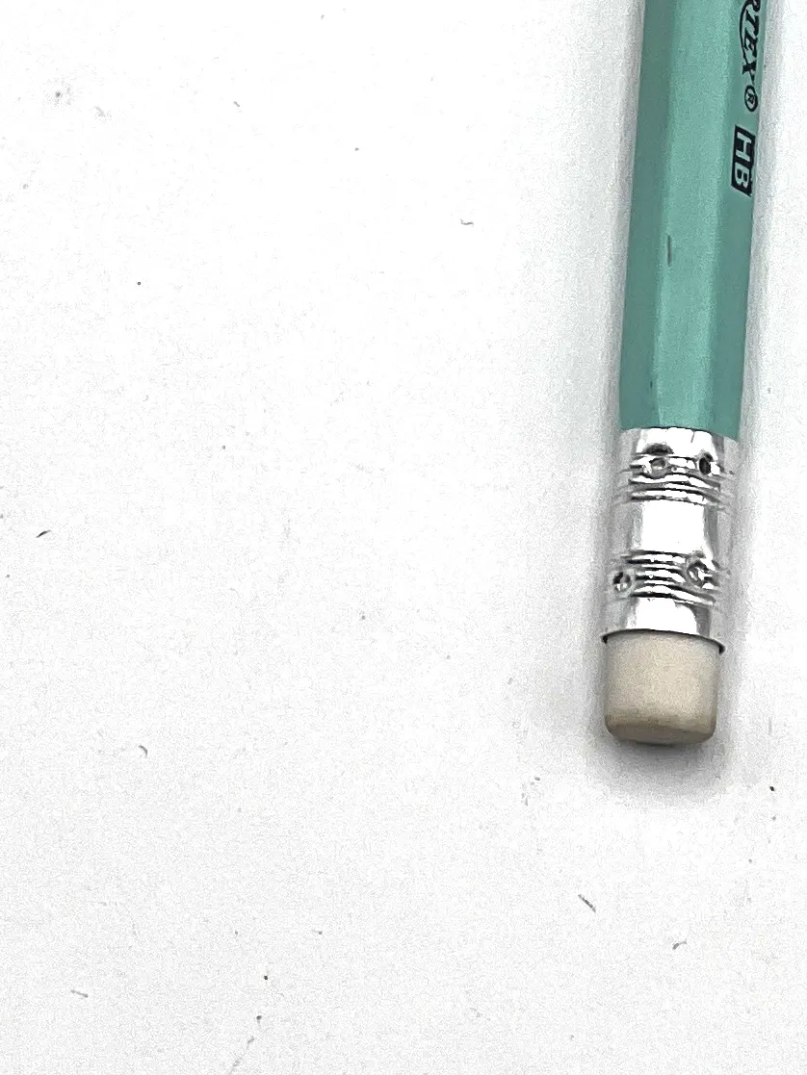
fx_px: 8640
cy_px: -653
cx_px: 666
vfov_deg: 7.0
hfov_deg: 5.3
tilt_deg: -70.9
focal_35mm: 278
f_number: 2.8
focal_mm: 9
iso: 32
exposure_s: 1/299
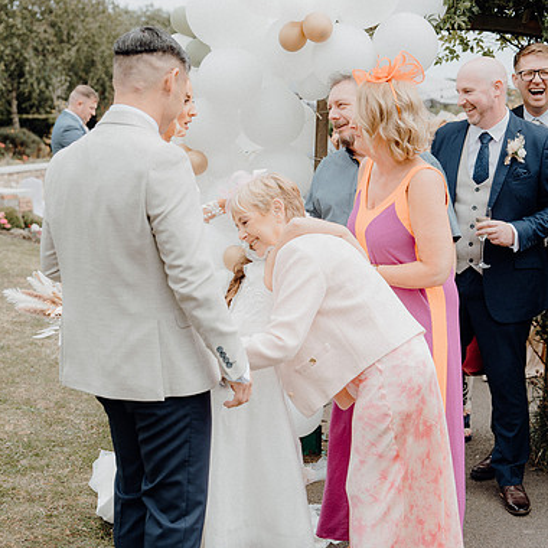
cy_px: 276
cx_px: 345
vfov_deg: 28.2
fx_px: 1093
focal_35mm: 61
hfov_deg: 28.1
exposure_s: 1/500
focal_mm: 47
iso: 125
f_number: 3.5
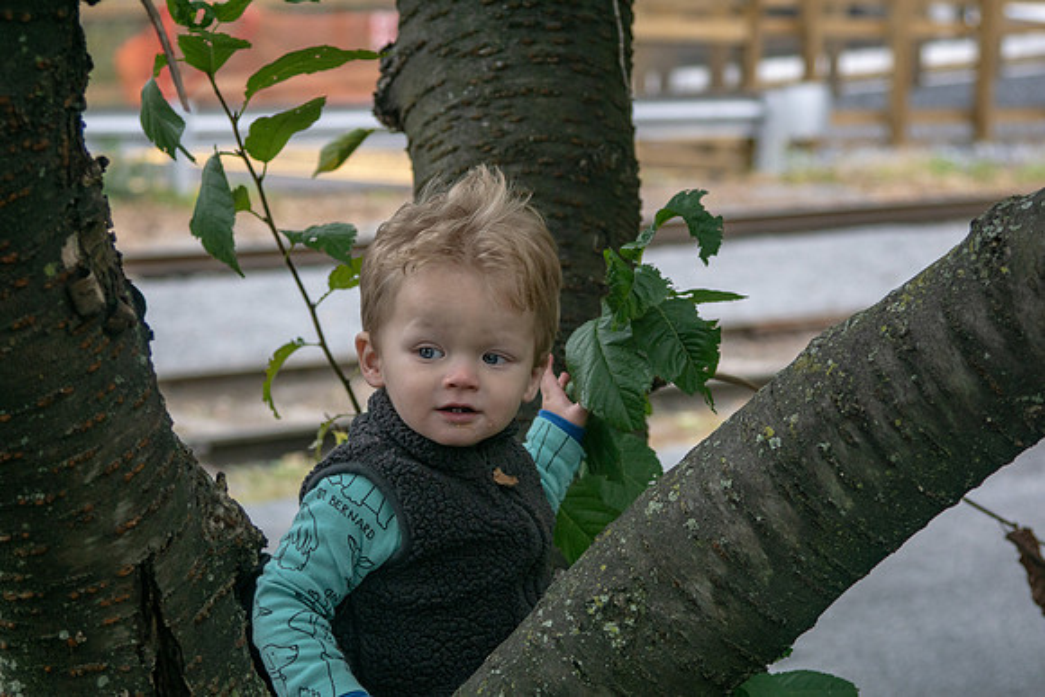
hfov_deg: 15.2
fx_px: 3919
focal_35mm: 135
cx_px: 522
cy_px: 348
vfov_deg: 10.2
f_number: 5
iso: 400
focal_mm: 90
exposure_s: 1/400
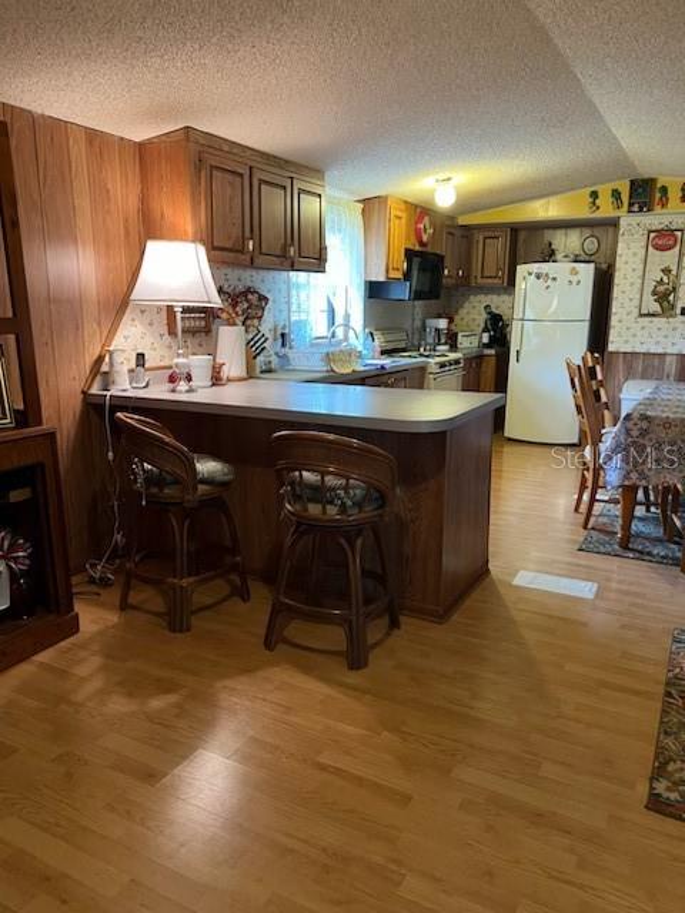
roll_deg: +0.3
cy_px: 456
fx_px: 686
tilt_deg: -13.9
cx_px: 342
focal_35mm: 26
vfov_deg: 67.3
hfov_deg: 53.1
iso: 400
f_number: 1.5
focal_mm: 5.7
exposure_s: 1/60
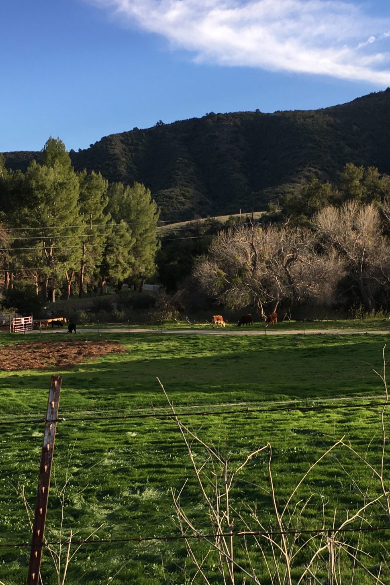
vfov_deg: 37.4
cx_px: 233
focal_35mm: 53
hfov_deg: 25.5
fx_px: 861
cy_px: 351
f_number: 2.2
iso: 25
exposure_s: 1/490
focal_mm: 4.15
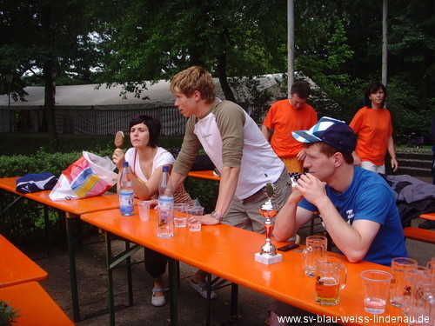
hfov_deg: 47.9
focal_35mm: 39
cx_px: 218
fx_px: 490
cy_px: 163
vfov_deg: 36.8
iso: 80
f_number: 3.5
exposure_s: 1/250
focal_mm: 6.6
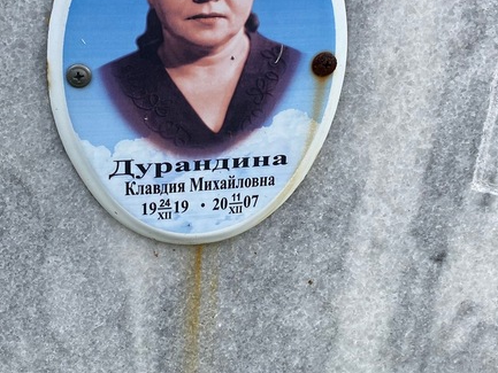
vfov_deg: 29.4
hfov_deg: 39.2
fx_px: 691
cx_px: 166
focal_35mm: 48
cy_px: 63
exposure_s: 1/573
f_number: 1.8
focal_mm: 4.25
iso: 32
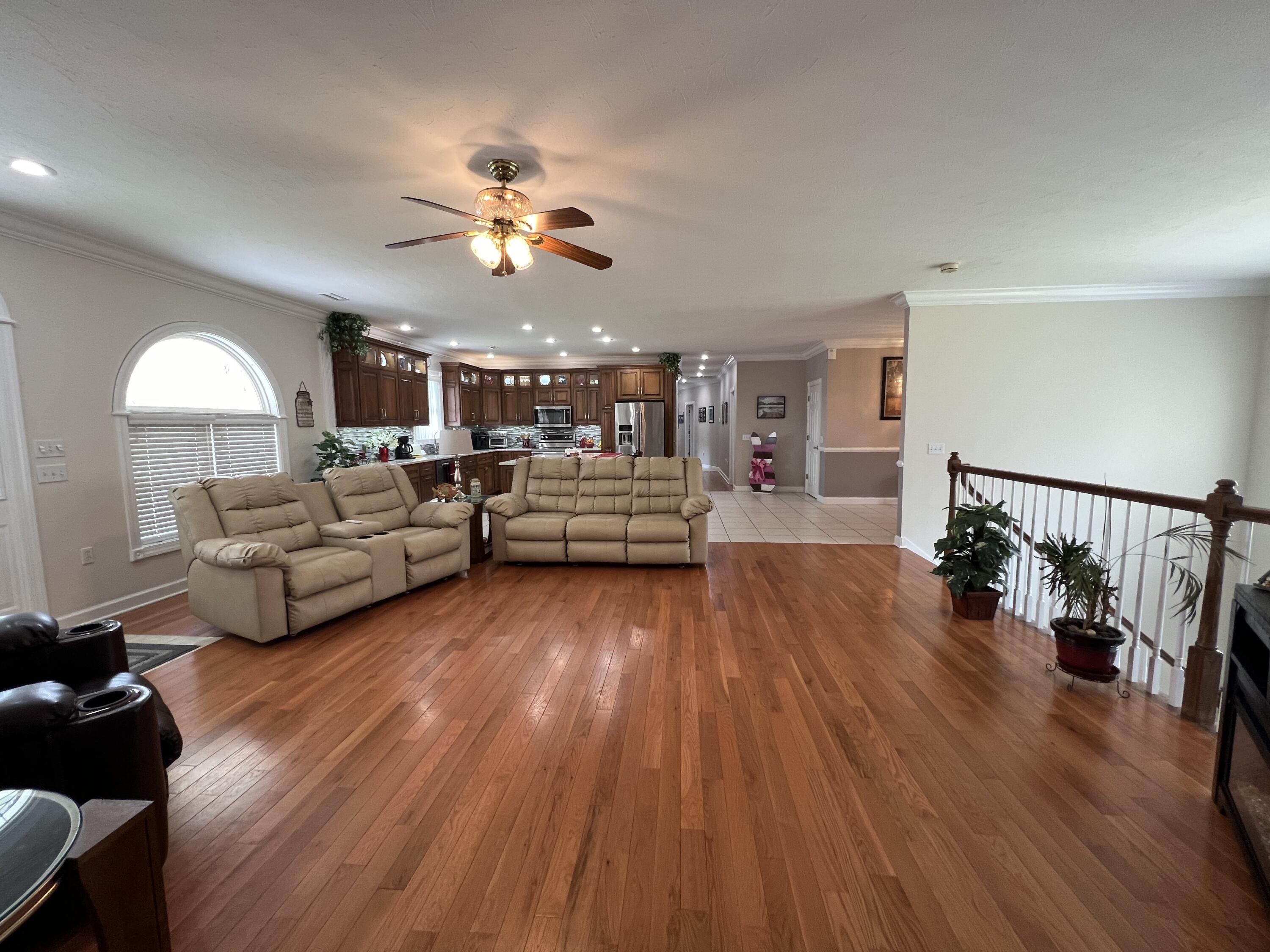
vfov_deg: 89.9
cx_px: 635
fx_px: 477
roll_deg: +0.6
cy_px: 476
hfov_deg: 106.2
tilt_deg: -5.6
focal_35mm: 13
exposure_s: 1/60
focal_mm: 1.57
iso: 125
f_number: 1.8
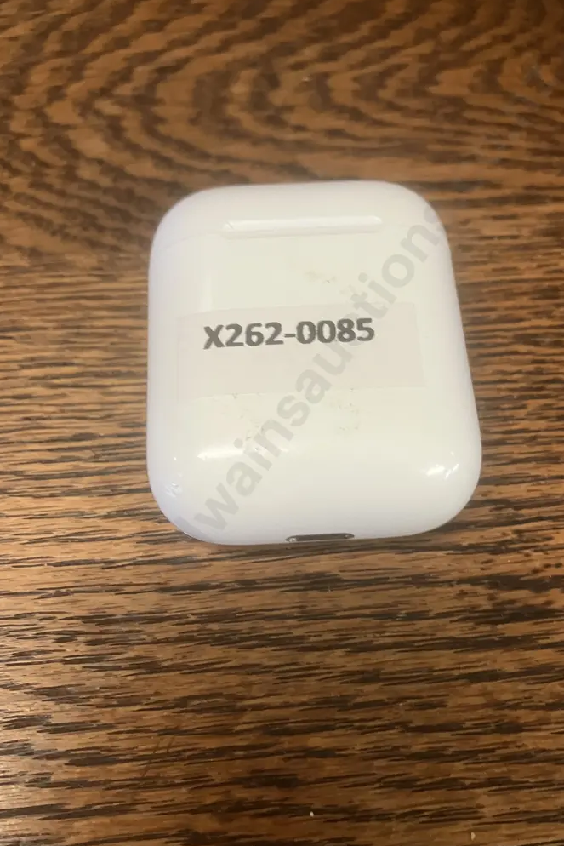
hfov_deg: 43.6
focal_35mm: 30
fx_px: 705
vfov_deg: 61.9
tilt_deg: -64.2
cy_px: 420
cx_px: 286
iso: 125
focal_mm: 3.99
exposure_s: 1/50
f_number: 1.8
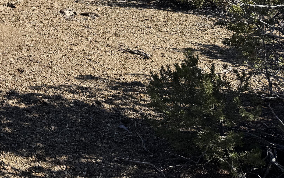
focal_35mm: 47
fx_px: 364
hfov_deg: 39.8
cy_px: 6
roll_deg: +1.6
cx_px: 33
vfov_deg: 26.2
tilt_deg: -5.0
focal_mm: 6.76
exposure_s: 1/3247
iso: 80
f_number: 1.78
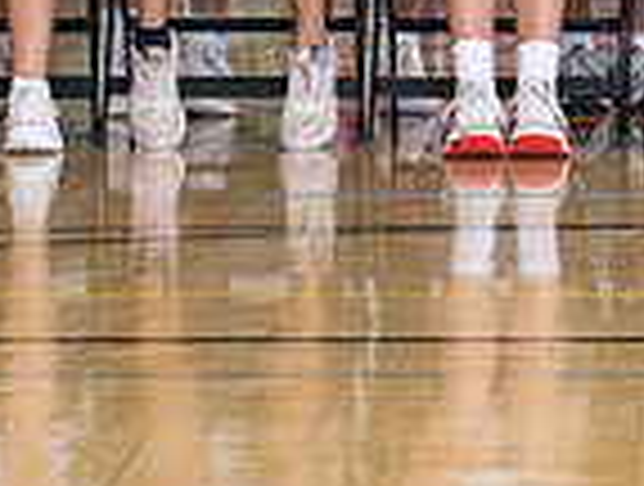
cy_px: -436
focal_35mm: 358
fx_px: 6677
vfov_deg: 4.1
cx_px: 853
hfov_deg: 5.5
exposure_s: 1/250
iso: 800
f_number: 6.3
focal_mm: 71
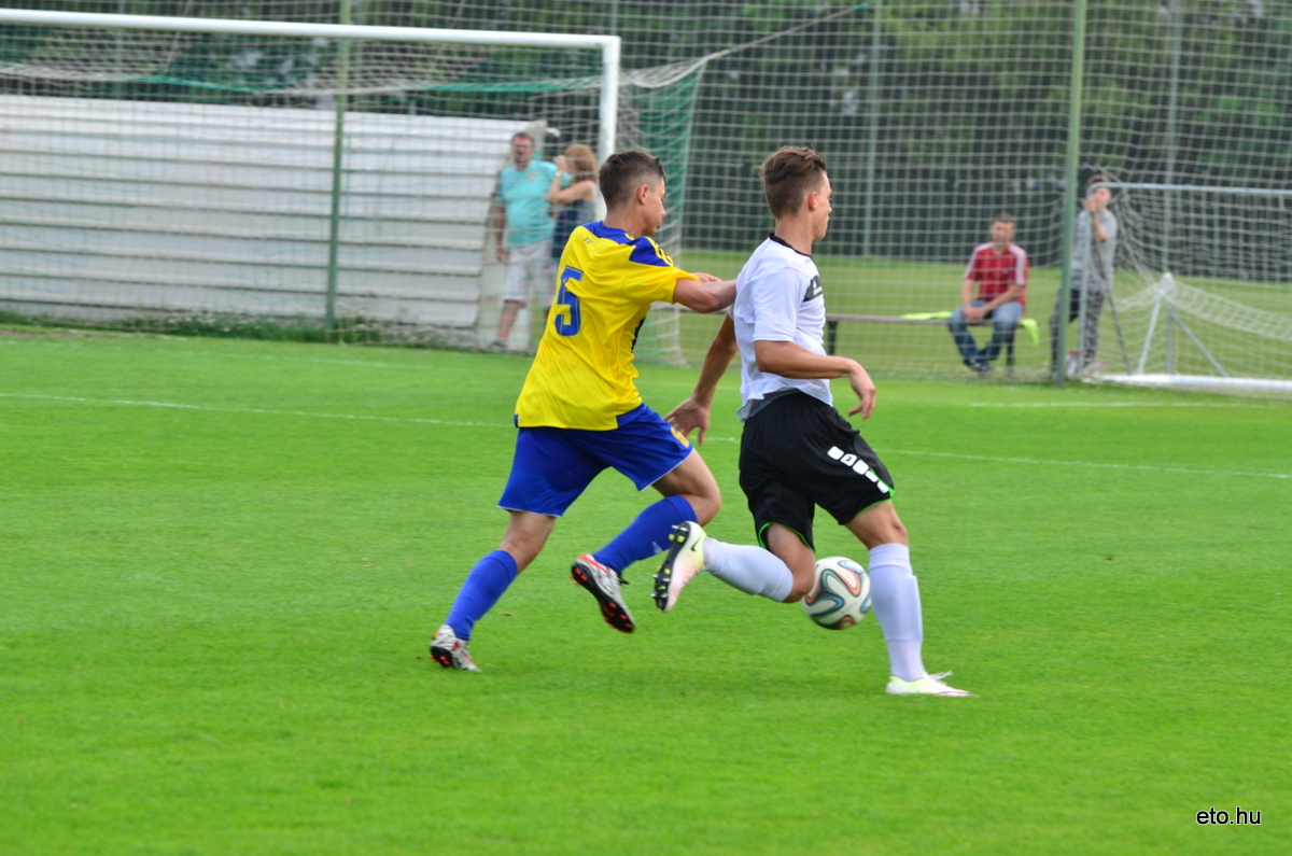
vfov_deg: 5.5
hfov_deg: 8.3
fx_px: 8865
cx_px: 646
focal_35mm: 248
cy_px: 428
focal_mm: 165
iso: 250
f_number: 5.6
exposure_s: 1/500
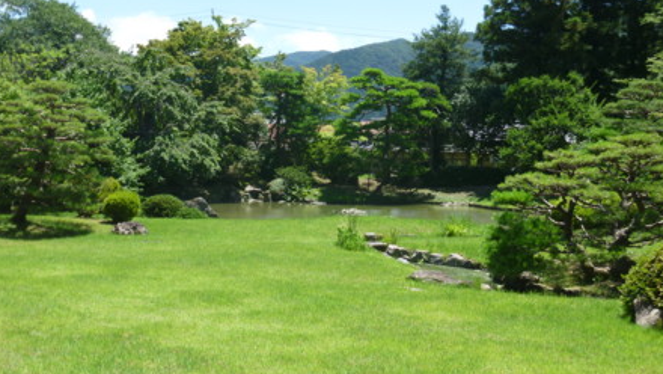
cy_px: 198
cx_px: 333
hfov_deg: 51.6
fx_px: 686
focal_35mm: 39
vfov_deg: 30.5
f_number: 4.5
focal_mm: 6.3
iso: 100
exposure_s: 1/250
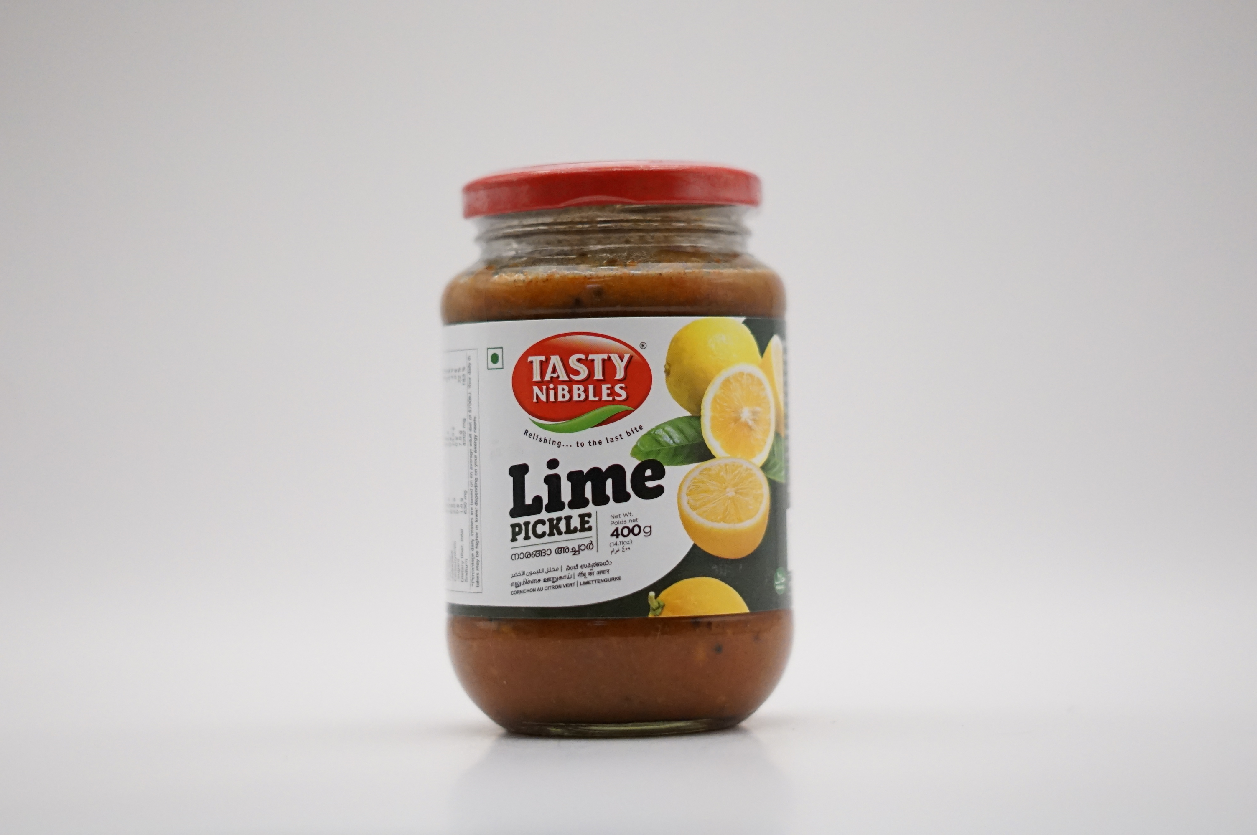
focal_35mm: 75
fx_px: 2616
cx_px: 628
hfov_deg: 27.0
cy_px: 418
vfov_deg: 18.1
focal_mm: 50
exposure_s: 1/3200
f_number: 1.8
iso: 3200
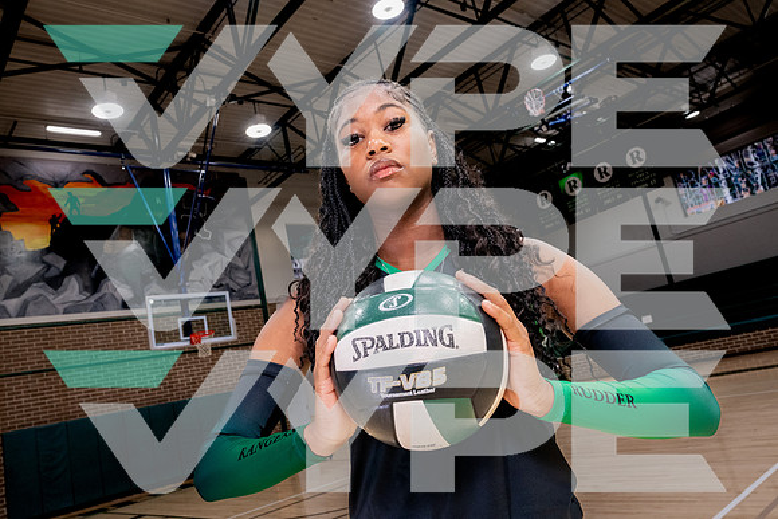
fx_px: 604
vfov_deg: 46.5
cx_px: 382
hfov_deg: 65.5
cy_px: 252
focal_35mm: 28
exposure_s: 1/80
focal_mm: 25
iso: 2500
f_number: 7.1
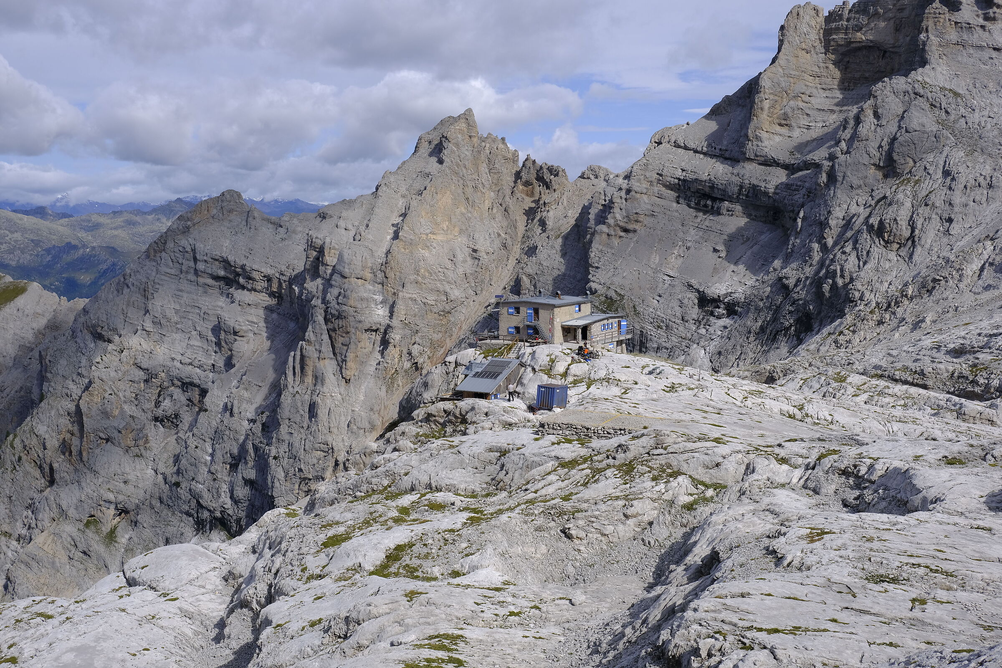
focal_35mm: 36
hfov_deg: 53.1
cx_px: 501
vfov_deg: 36.9
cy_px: 334
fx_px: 1002
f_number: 7.1
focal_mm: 24.3
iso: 160
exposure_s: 1/500
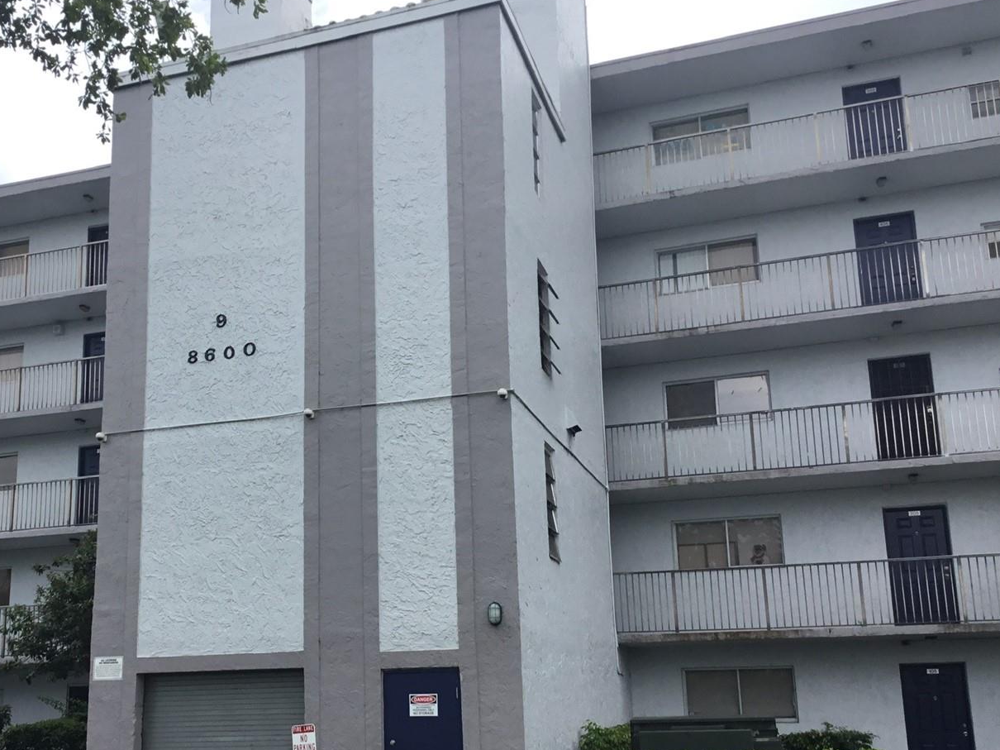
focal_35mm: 41
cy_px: 484
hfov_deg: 45.3
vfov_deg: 34.9
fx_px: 1184
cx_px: 364
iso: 25
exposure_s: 1/762
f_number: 2.4
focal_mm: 3.3
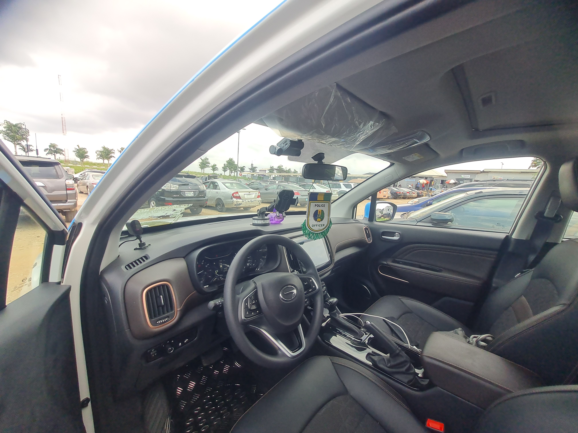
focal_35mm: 13
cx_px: 289
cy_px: 216
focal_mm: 1.74
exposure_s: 1/360
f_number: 2.2
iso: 50
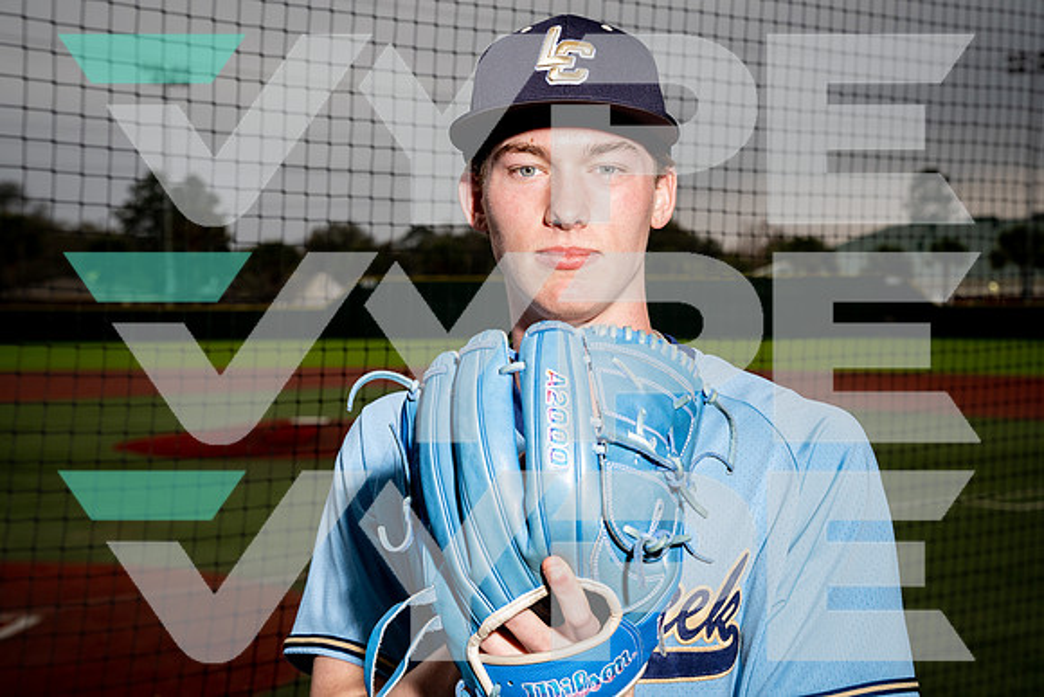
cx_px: 522
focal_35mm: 62
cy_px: 348
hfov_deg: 32.4
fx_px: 1798
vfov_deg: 21.9
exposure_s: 1/250
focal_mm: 62
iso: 320
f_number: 8
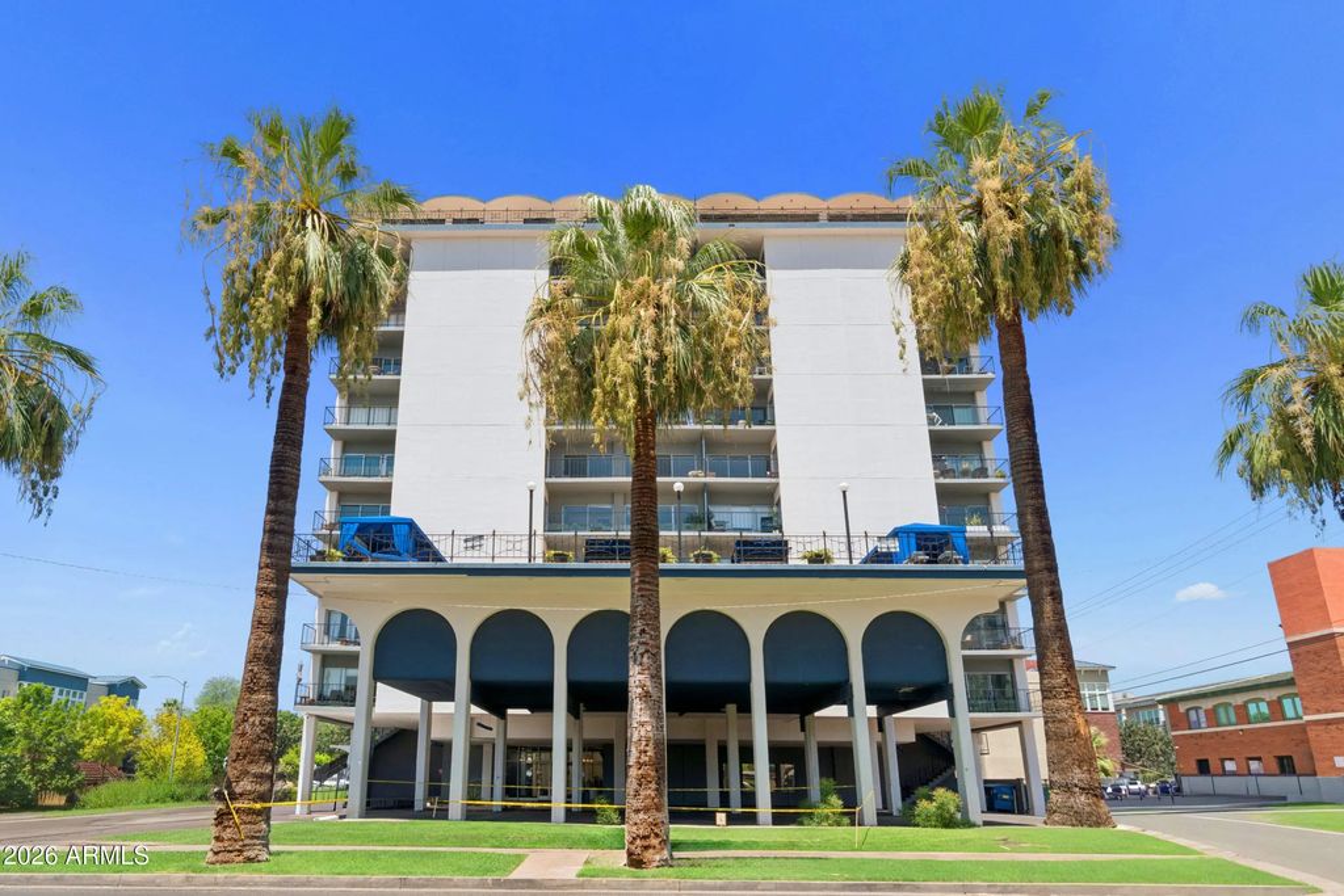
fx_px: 728
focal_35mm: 20
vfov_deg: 63.2
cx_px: 672
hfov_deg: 85.4
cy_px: 448
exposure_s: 1/125
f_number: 11
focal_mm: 13
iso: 100
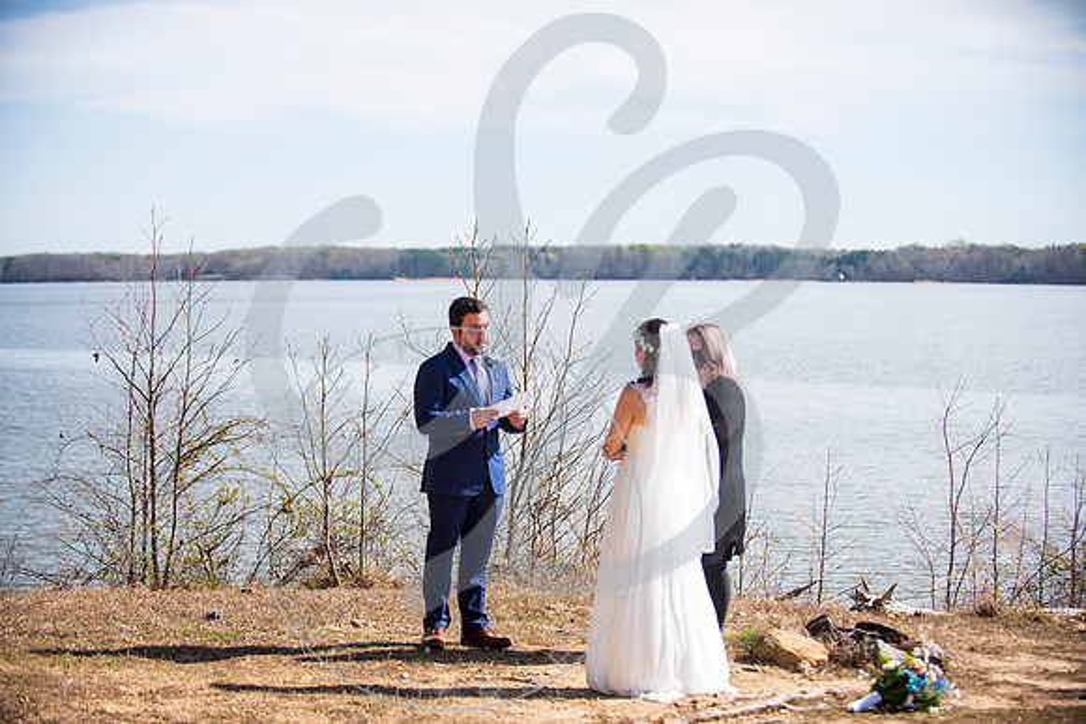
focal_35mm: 70
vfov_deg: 19.5
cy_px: 362
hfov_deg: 28.8
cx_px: 543
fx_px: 2112
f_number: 2.8
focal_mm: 70
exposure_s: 1/1000
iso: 100
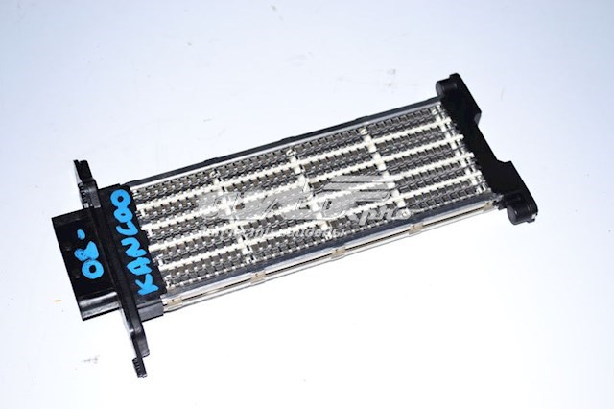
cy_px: 204
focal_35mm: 63
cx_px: 307
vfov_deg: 21.5
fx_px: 1074
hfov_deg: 31.9
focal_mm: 42
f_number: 5.6
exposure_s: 1/200
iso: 100
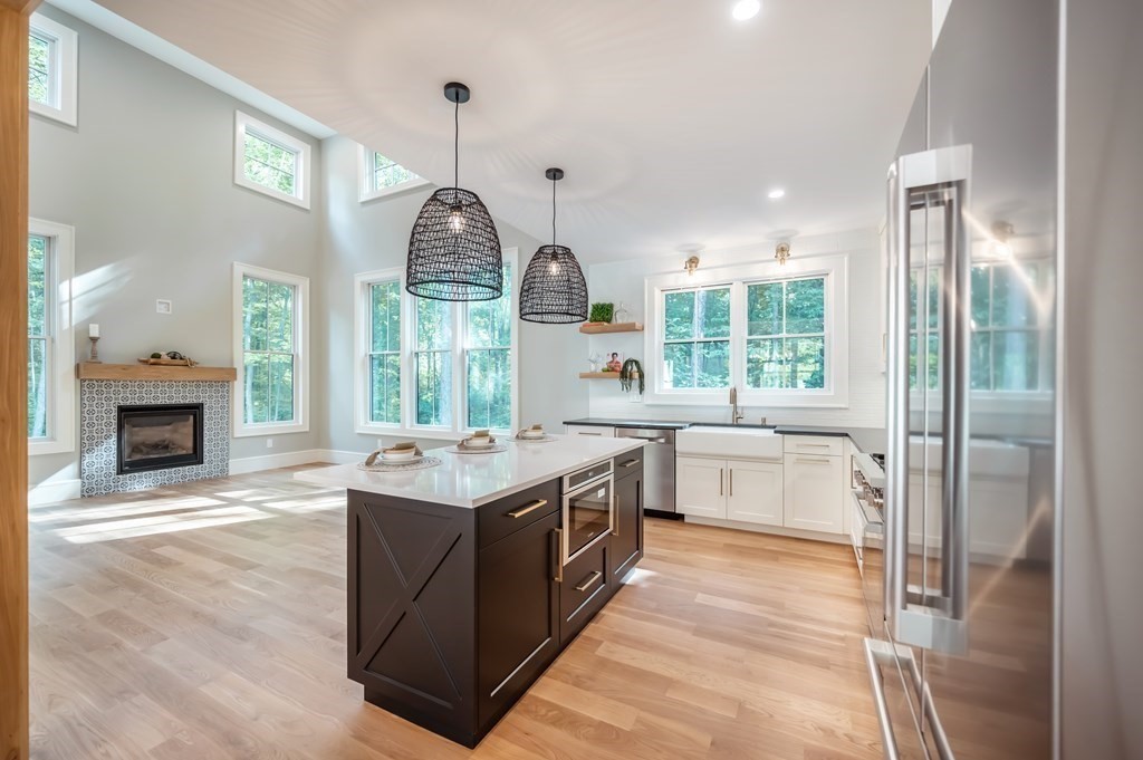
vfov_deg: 81.1
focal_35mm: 14
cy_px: 380
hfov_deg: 104.3
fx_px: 444
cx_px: 572
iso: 500
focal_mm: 14
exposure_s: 1/320
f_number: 4
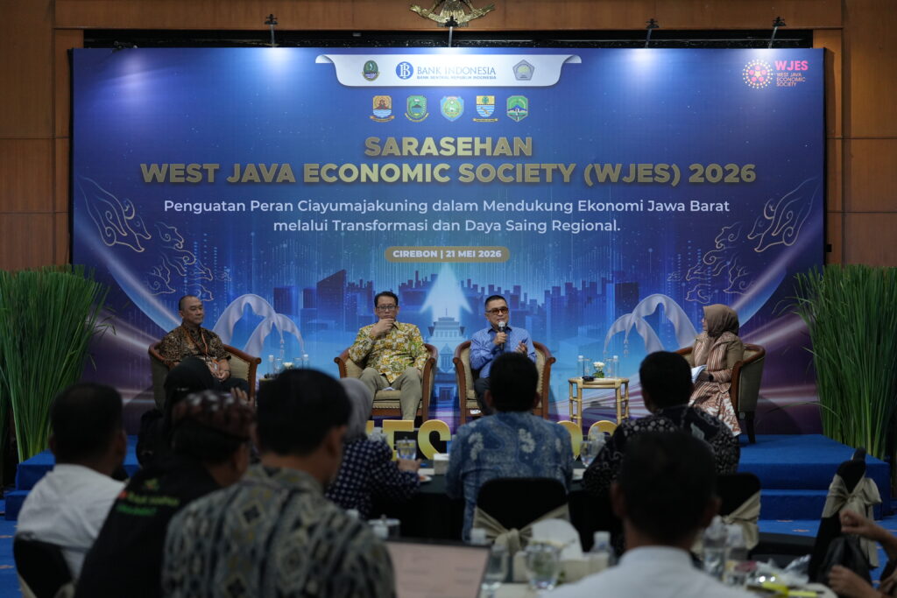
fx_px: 1969
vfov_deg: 17.3
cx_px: 448
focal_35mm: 79
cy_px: 299
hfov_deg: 25.7
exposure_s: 1/160
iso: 2500
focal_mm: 79
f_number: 4
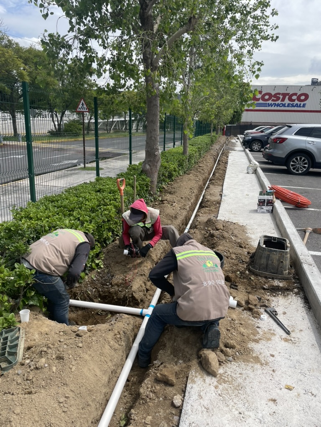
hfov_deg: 53.1
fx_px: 321
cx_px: 160
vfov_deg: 67.3
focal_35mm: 26
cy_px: 214
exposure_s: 1/2398
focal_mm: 4.2
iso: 32
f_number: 1.6
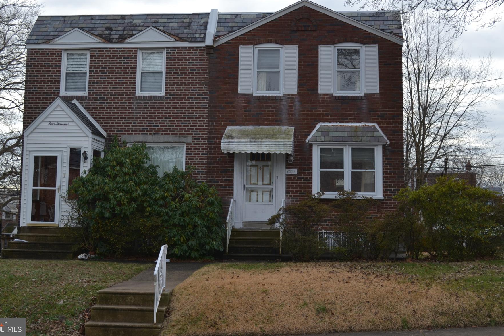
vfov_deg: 27.5
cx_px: 256
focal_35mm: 49
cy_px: 143
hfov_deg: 40.3
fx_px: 686
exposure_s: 1/200
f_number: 6.3
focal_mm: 28
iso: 100
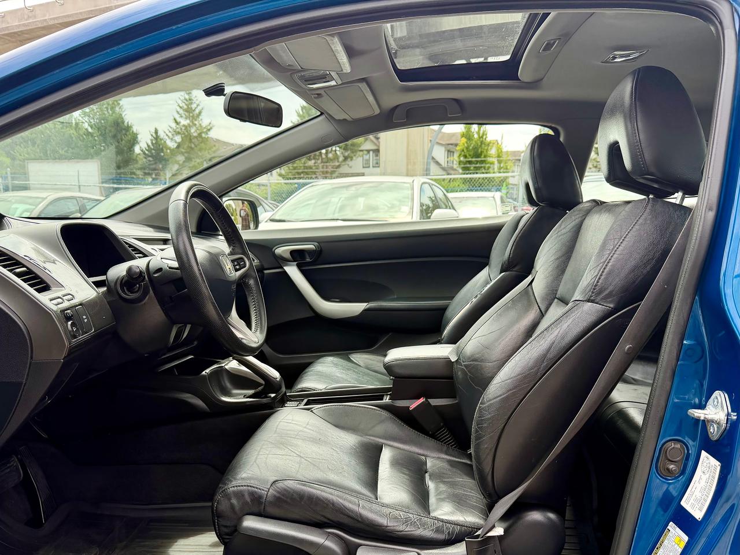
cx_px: 370
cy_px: 278
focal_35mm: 24
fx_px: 513
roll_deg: +0.2
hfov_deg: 71.6
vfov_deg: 56.8
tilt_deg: -12.8
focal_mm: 6.76
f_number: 1.78
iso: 100
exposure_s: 1/765
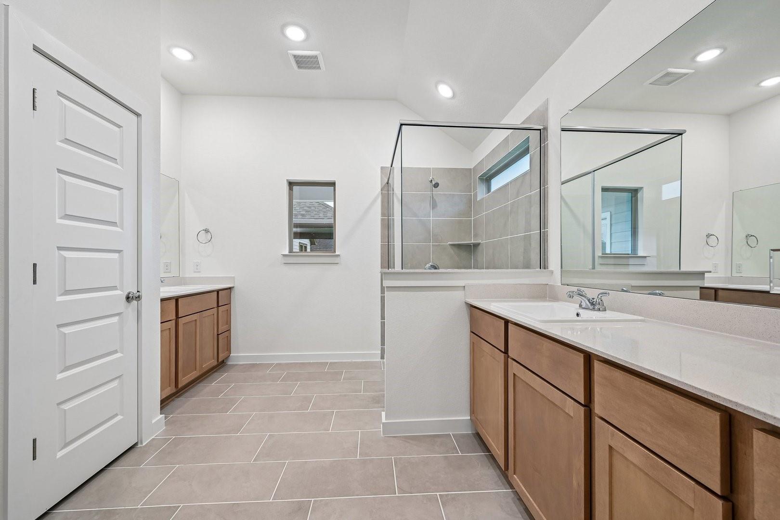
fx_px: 314
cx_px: 390
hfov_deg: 102.3
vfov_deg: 79.2
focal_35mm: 14
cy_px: 260
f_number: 8
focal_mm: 14.5
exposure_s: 1/15
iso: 250
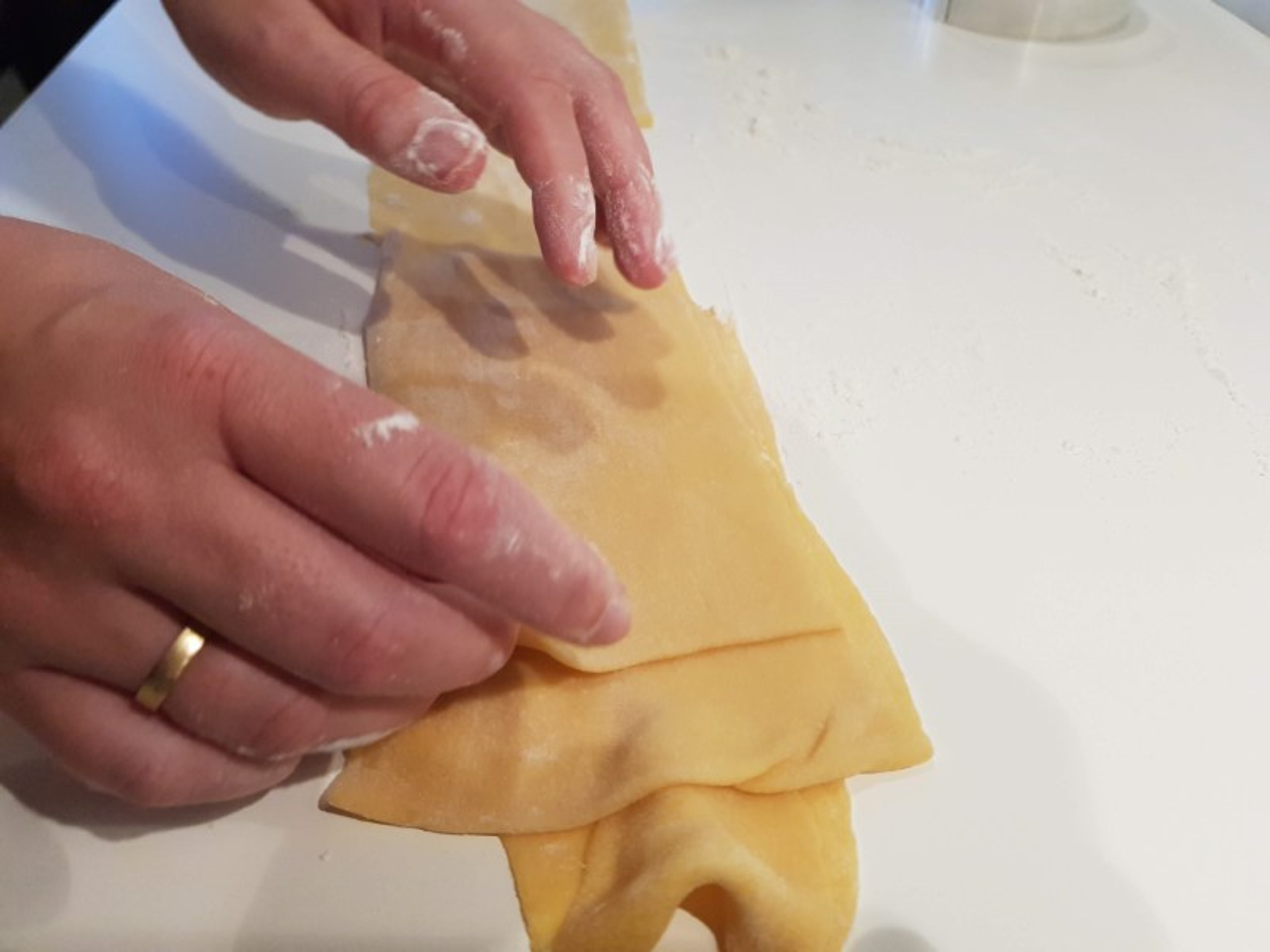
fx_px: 954
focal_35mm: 26
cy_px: 476
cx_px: 635
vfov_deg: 53.1
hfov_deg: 67.3
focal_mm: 4.2
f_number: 1.7
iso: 320
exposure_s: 1/100
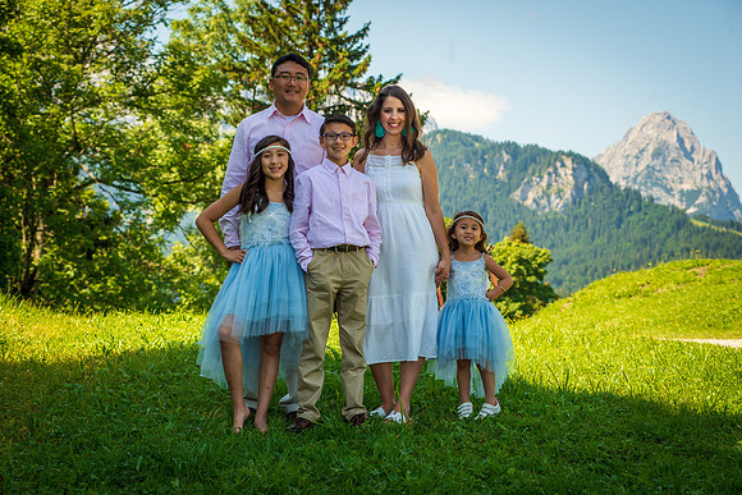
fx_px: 2061
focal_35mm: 100
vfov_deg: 13.7
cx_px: 371
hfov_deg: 20.4
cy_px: 248
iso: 100
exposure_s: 1/320
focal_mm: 100
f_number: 6.3
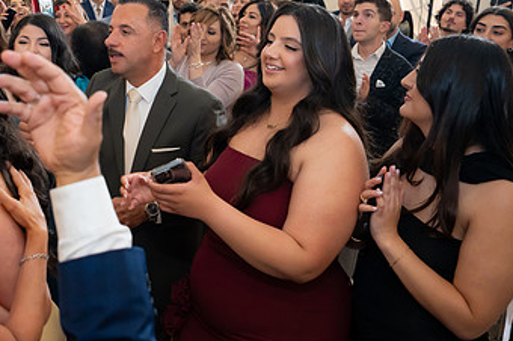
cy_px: 118
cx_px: 121
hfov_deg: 45.6
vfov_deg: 32.3
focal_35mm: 41
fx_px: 584
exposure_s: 1/200
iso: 3200
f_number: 3.5
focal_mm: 24
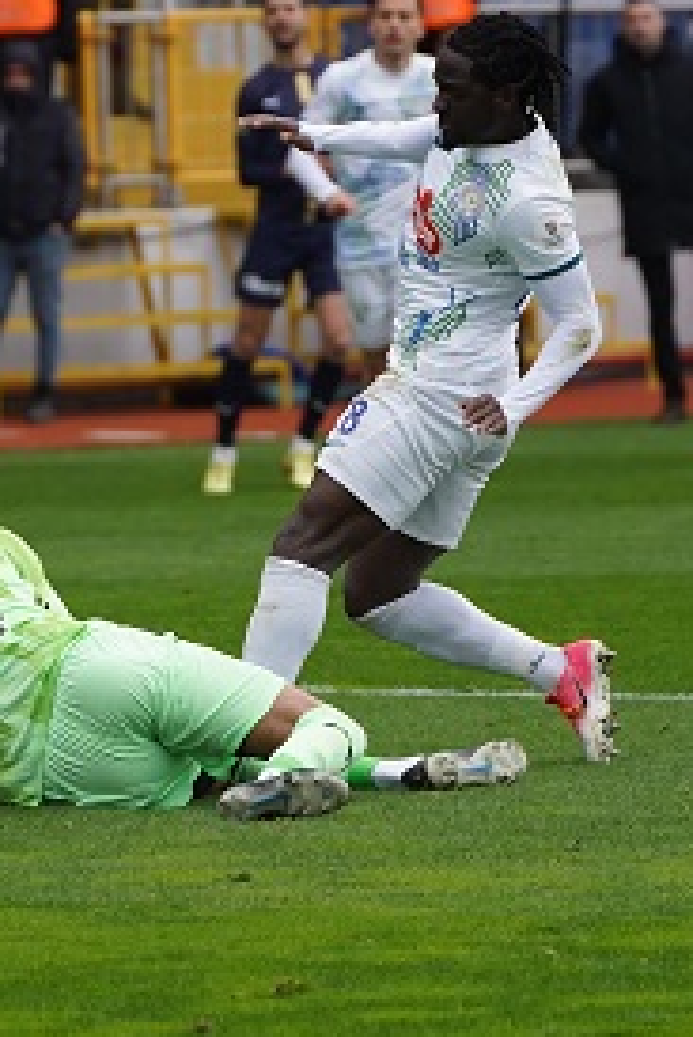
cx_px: 15
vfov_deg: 4.0
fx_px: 14851
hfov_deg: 2.7
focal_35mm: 515
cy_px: 318
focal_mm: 235
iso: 2500
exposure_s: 1/2000
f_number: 5.6
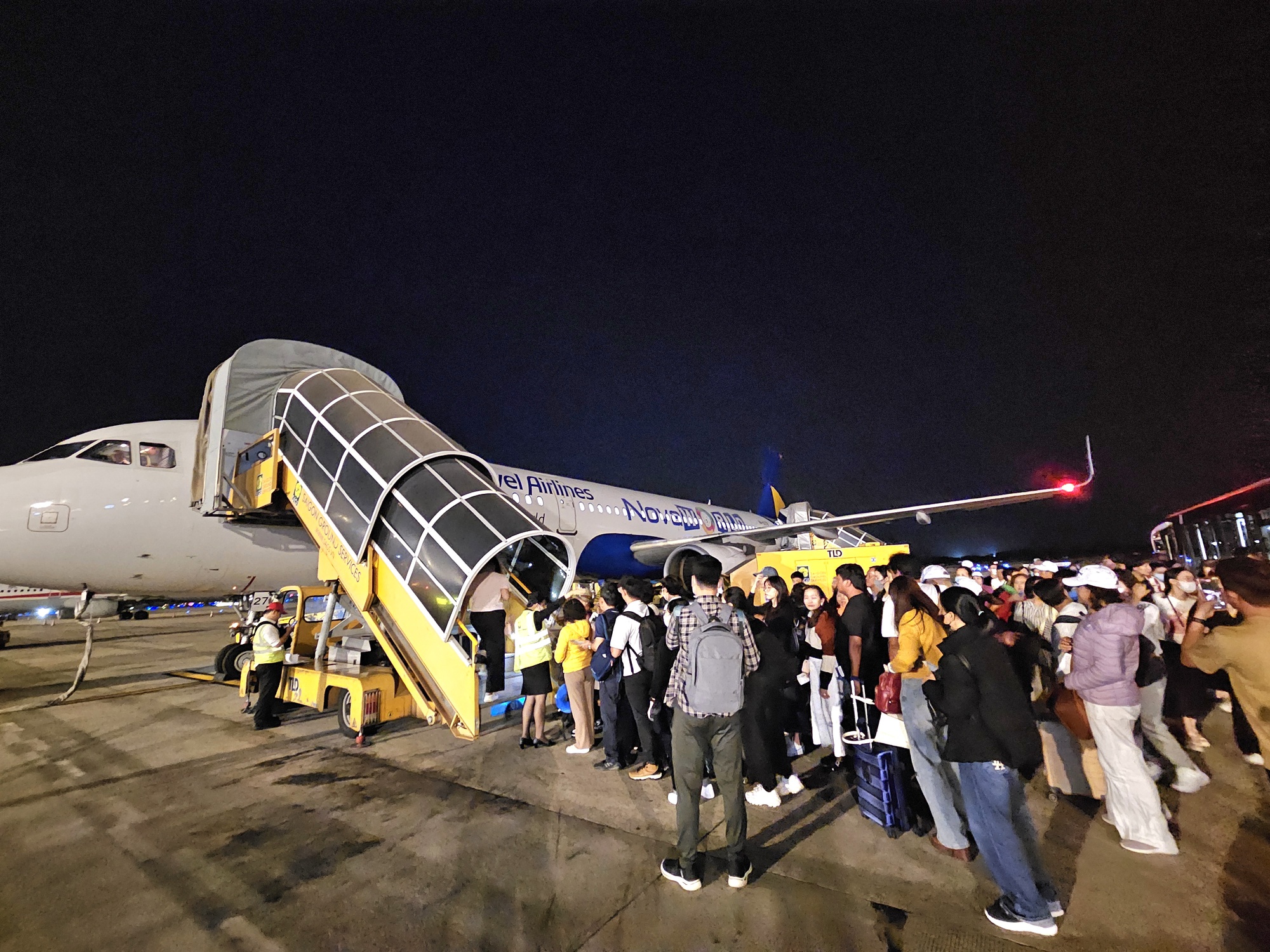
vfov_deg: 89.9
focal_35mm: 13
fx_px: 477
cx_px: 635
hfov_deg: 106.2
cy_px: 476
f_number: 2.2
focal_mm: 2.2
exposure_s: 1/25
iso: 3200
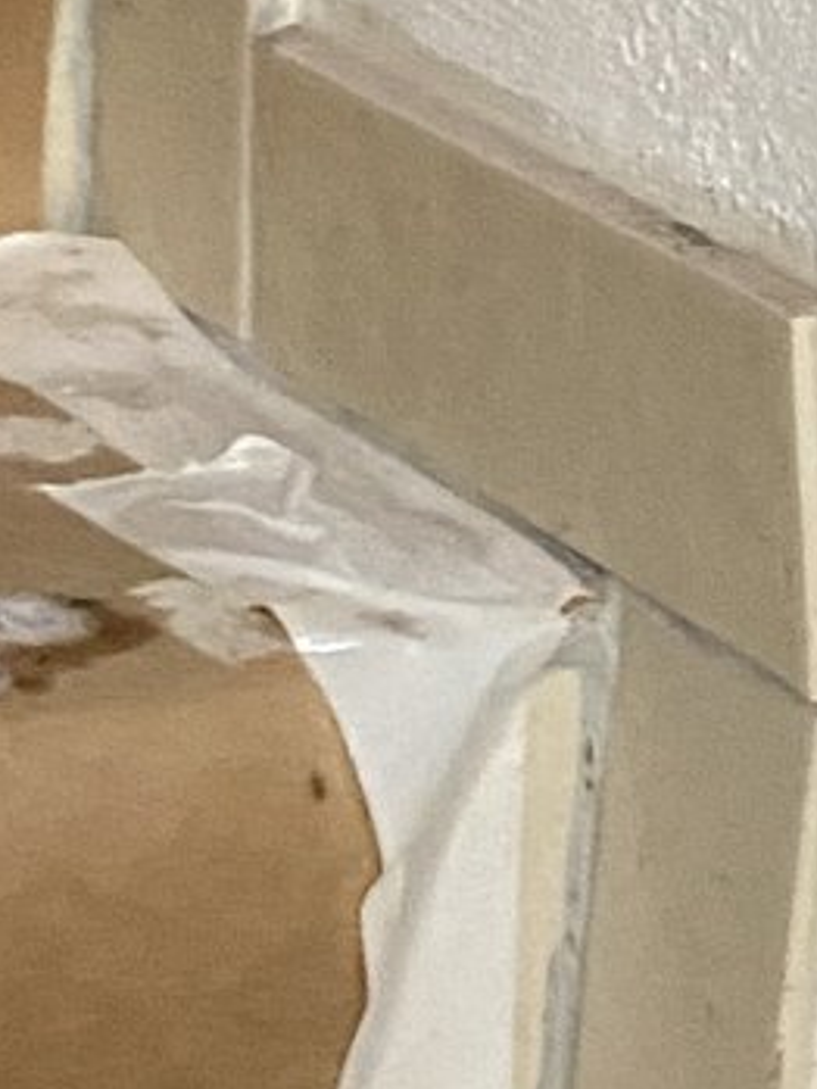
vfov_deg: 13.2
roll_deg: +0.2
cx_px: 1628
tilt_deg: -20.4
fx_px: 4686
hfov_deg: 9.3
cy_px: 796
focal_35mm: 149
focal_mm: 4.25
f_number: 1.8
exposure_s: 1/33
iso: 500
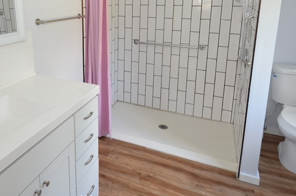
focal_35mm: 28
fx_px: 230
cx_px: 106
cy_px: 37
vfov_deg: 43.9
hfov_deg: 64.4
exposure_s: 1/60
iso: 640
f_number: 4
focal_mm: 10
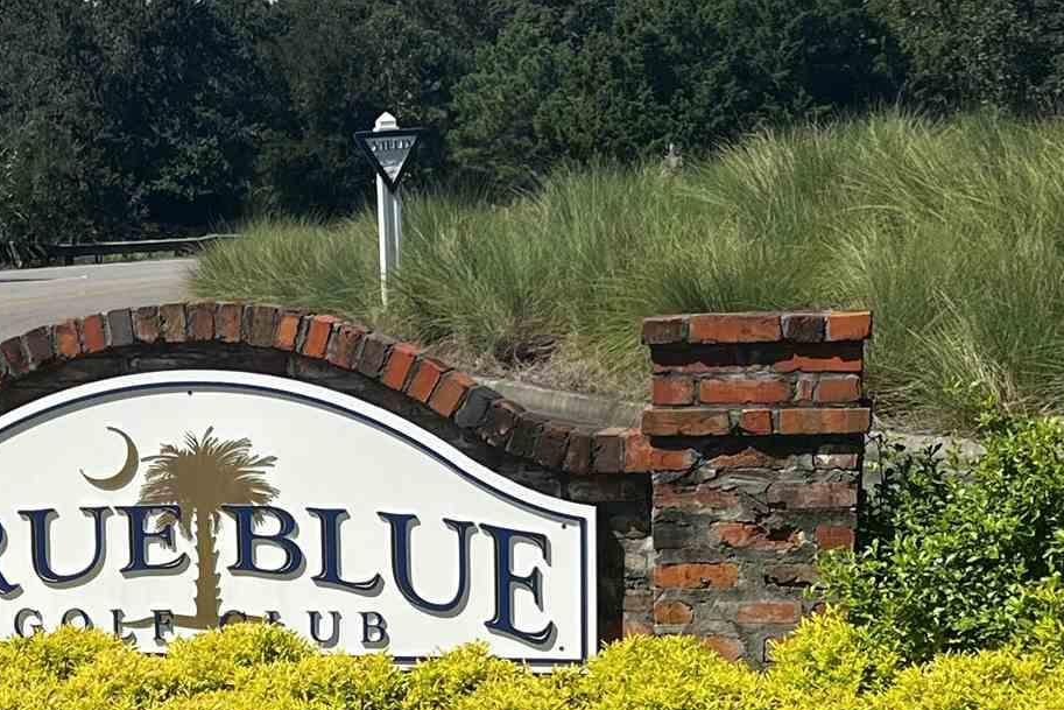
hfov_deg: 22.1
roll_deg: +1.6
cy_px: 502
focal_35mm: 91
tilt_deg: -6.7
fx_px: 2690
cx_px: 197
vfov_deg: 15.0
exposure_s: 1/4115
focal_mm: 5.7
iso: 50
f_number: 1.5
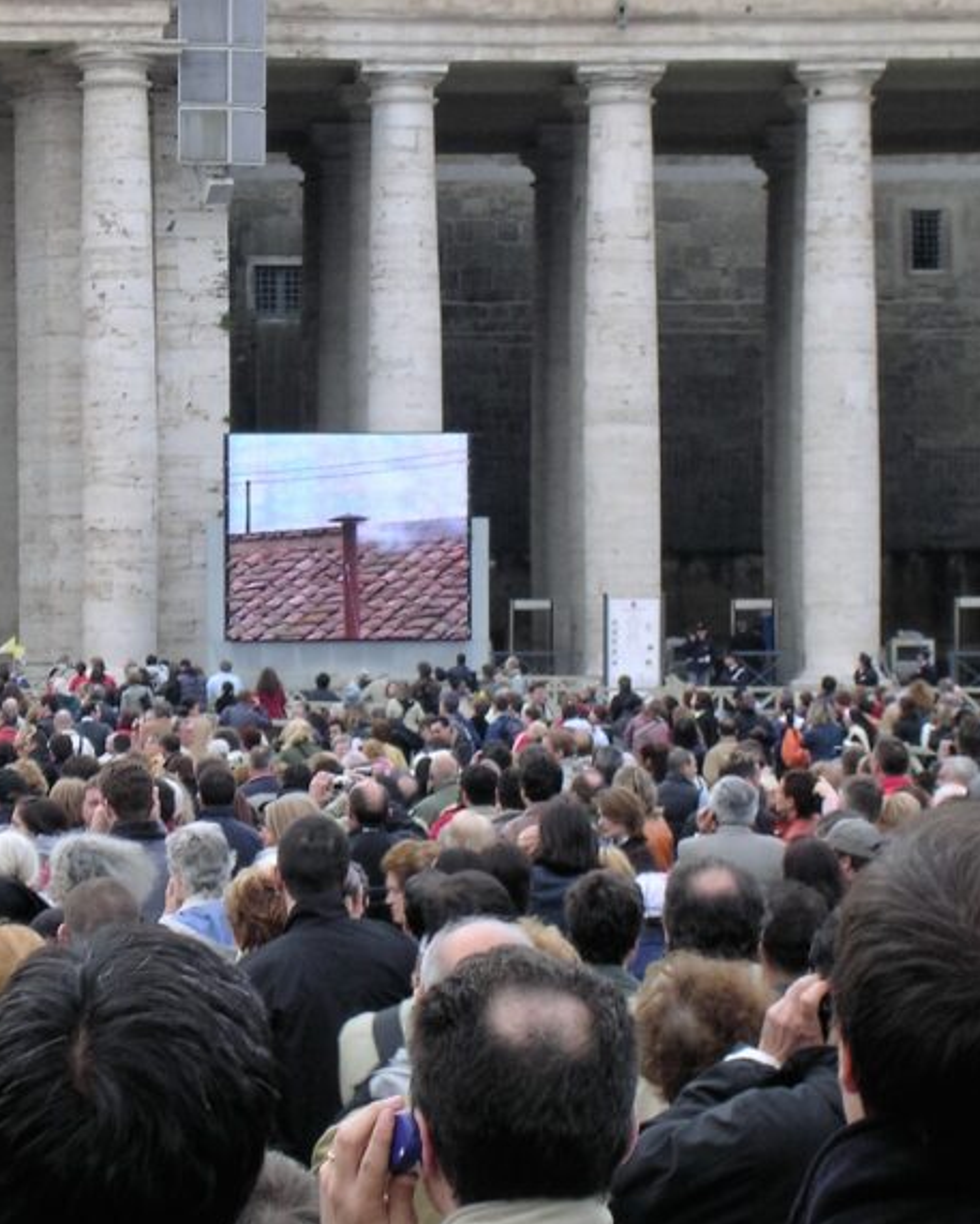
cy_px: 615
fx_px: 5473
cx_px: 302
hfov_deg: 10.2
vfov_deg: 12.8
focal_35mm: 151
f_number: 4.9
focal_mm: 17.4
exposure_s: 1/78.7
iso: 100
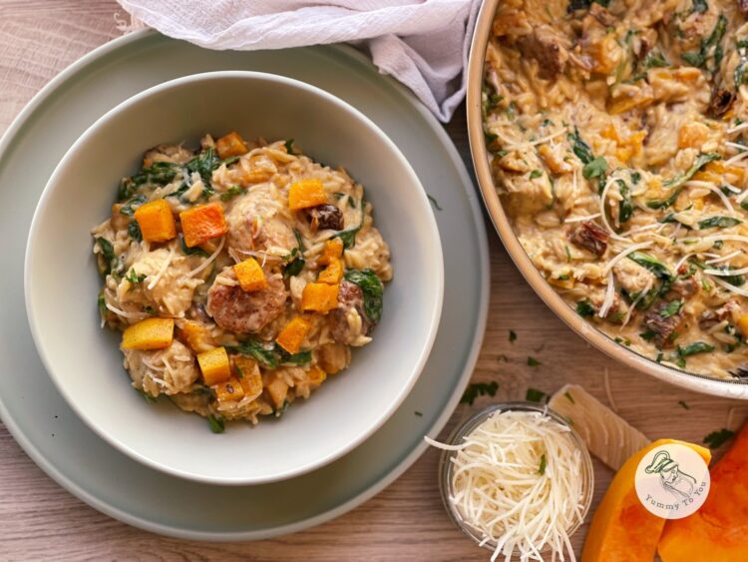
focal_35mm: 64
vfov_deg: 22.9
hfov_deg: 30.3
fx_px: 1383
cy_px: 281
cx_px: 374
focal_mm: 7.5
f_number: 2.2
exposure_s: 1/121
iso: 80
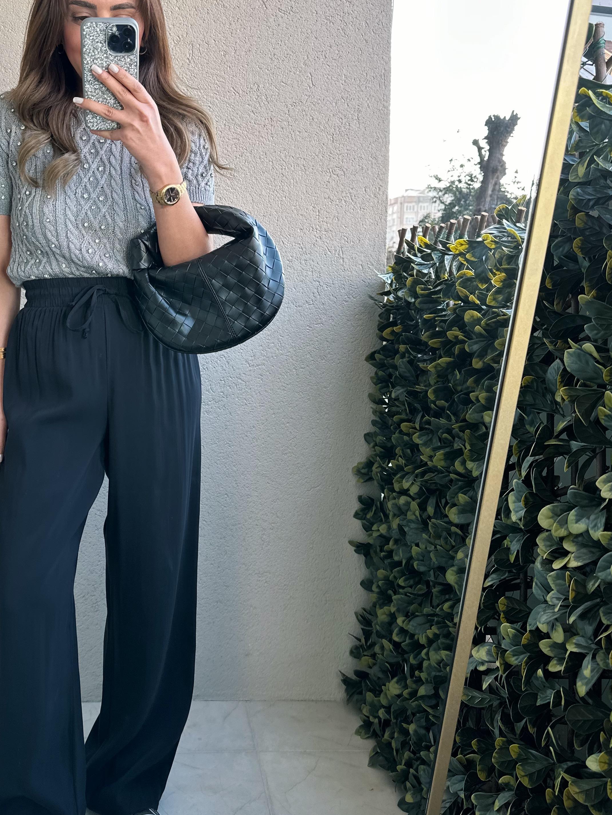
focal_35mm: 34
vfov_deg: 53.9
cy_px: 383
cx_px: 194
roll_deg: -3.1
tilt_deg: -37.8
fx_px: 801
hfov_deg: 41.2
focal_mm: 6.86
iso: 64
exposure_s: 1/127
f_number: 1.78
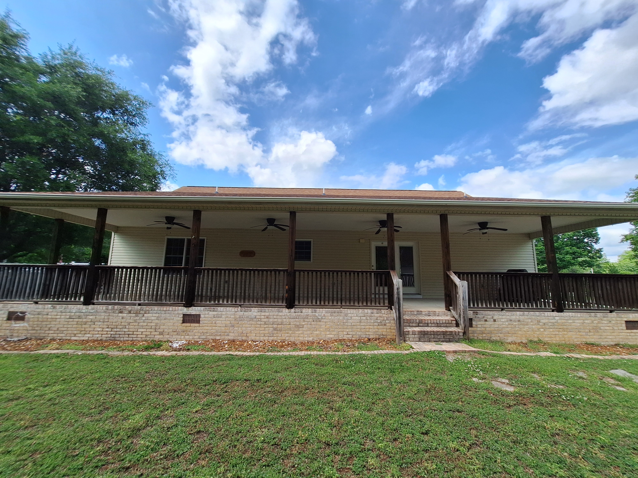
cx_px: 319
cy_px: 239
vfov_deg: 89.9
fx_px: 240
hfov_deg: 106.2
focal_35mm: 13
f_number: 2.2
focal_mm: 1.74
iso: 40
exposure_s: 1/1873
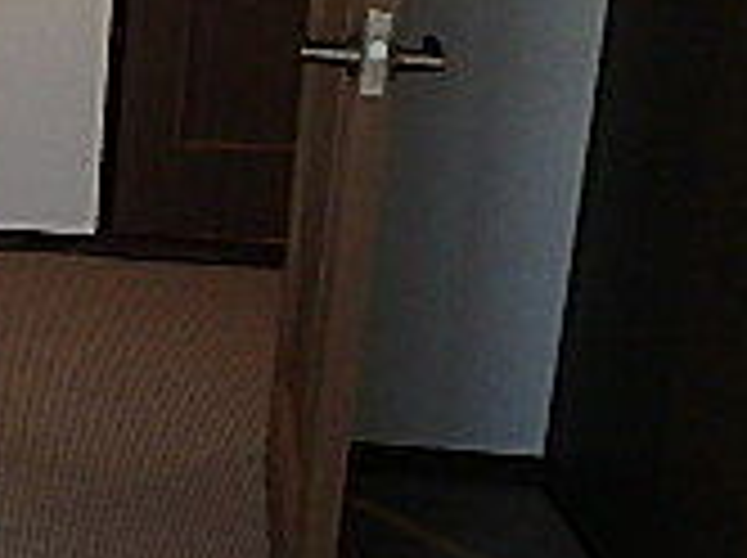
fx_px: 1745
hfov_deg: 18.9
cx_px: -572
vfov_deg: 17.9
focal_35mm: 81
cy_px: 63
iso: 200
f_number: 3.5
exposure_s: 1/60
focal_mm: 3.7
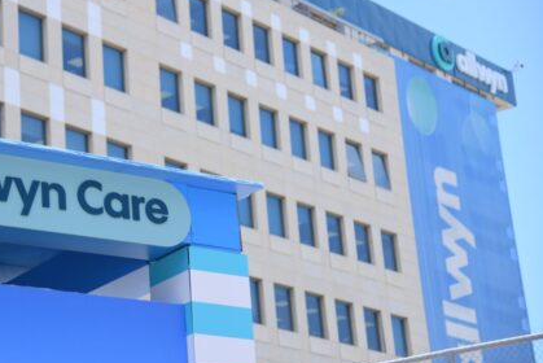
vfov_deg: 14.7
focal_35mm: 93
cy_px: 162
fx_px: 1404
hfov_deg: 21.8
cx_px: 161
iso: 250
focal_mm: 65
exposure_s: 1/1250
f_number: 4
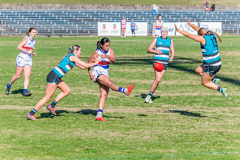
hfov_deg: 9.5
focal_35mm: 217
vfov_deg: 6.3
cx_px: 113
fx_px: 1447
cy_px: 77
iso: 800
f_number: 10
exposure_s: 1/1600
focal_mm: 200
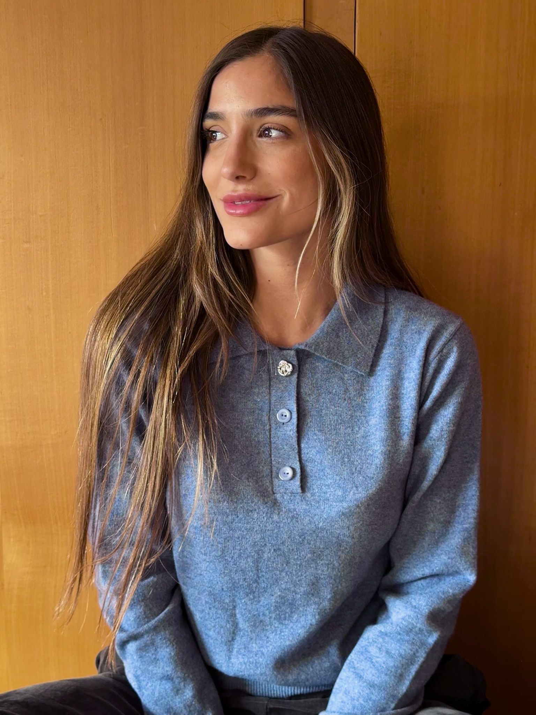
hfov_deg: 30.3
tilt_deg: -9.6
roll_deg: +0.1
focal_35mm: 48
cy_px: 358
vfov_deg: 39.7
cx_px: 268
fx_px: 991
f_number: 1.78
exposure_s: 1/121
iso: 64
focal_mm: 6.76
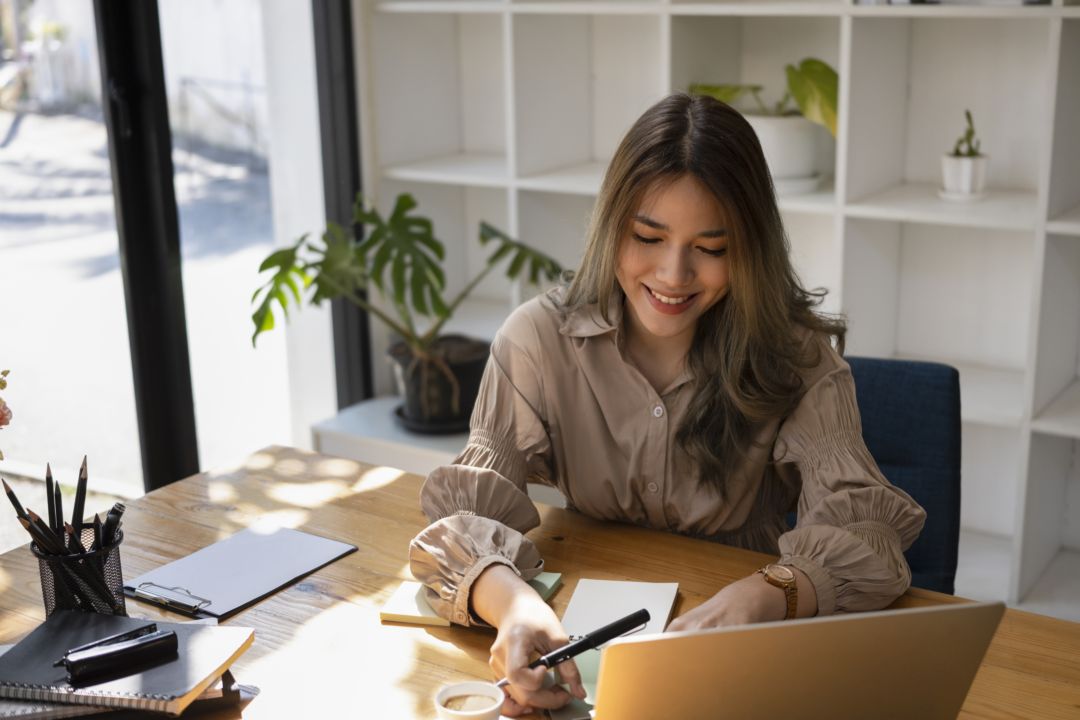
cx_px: 560
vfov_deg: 28.1
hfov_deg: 41.1
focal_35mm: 48
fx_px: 1440
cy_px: 382
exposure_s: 1/1000
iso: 640
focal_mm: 45
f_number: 2.8
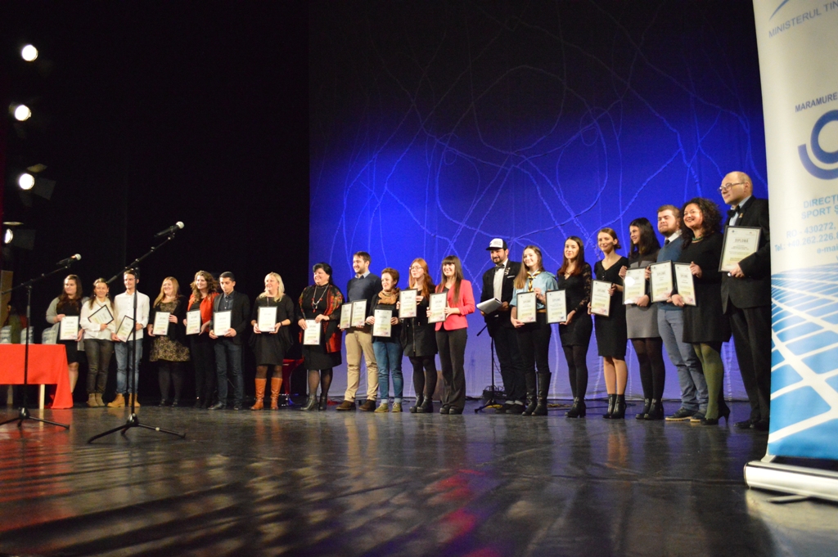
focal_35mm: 30
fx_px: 698
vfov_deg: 43.5
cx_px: 419
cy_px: 278
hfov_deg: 62.0
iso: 6400
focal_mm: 20
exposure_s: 1/1000
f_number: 3.8
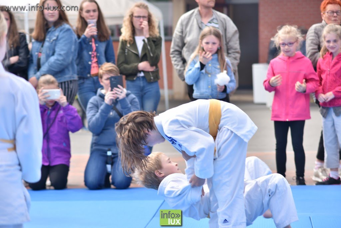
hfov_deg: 14.9
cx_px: 170
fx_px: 1307
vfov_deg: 9.9
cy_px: 114
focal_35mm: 138
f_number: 3.5
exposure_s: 1/500
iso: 100
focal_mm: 92
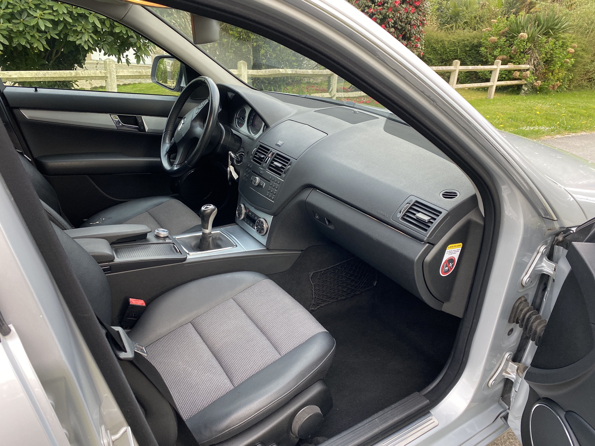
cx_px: 298
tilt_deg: -22.5
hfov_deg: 67.3
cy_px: 223
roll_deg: -2.9
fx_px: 447
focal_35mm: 26
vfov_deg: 53.1
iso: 125
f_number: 1.8
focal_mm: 4.25
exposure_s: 1/116
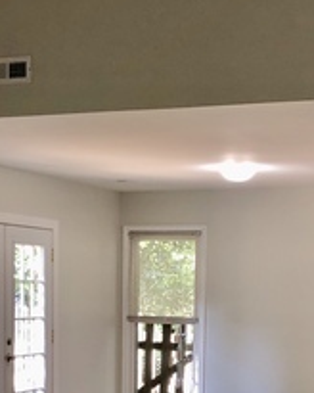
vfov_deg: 20.6
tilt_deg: -6.2
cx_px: 141
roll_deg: -0.1
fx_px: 1034
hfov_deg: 17.3
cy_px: 412
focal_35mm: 89
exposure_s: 1/15
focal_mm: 3.99
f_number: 1.8
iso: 32
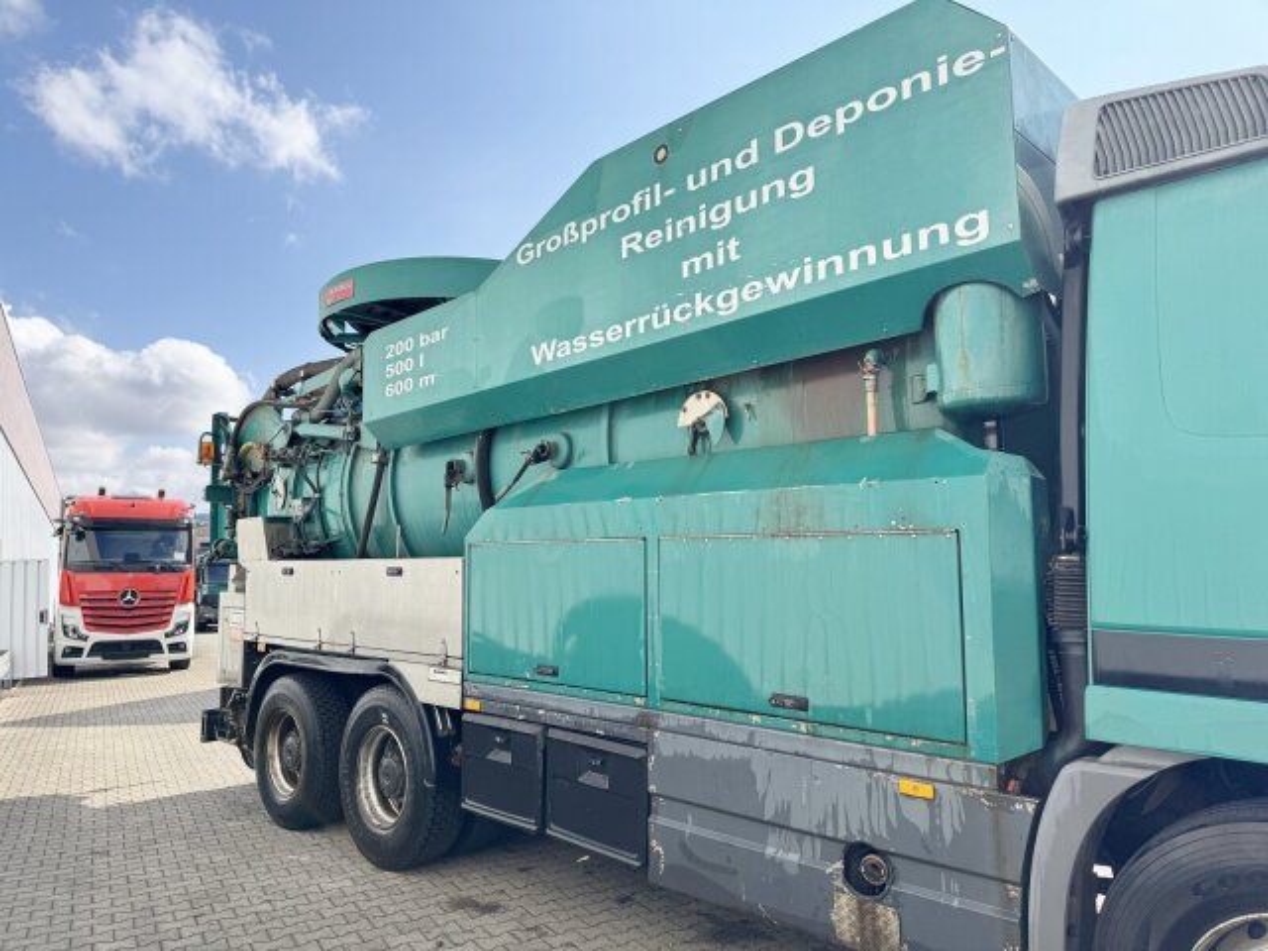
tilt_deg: +6.5
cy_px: 476
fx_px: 879
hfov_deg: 71.6
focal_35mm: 24
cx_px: 634
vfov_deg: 56.8
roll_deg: +2.4
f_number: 1.78
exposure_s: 1/4049
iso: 80
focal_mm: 6.76
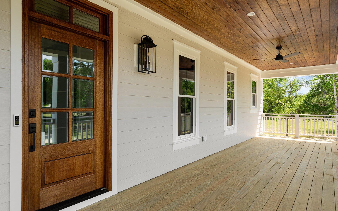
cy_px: 108
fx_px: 193
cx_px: 179
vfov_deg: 57.3
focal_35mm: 21
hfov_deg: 82.2
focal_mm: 19
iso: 200
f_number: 4
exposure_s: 1/500
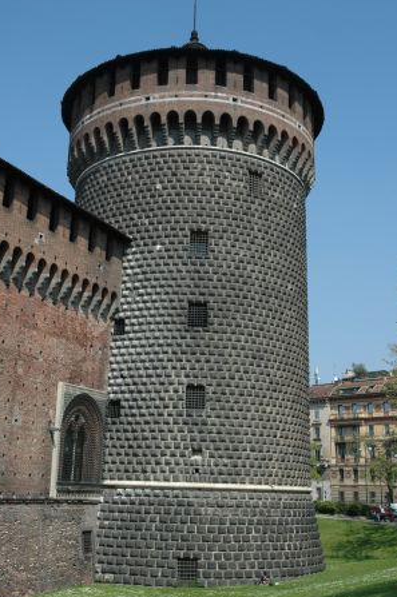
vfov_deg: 45.0
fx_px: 722
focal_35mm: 44
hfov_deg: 30.8
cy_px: 286
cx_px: 192
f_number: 13
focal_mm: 27
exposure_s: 1/160
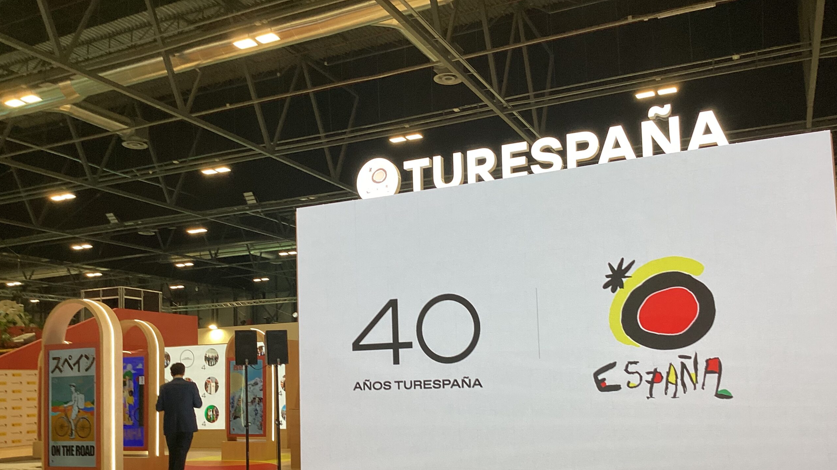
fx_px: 755
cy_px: 315
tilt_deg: +4.1
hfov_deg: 58.0
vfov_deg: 34.3
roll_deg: +2.2
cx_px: 419
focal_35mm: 34
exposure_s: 1/100
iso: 64
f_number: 2.4
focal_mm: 3.3
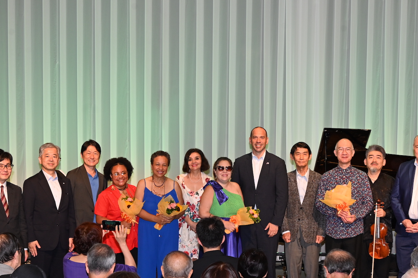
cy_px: 198
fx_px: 835
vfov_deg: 18.8
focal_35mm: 72
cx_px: 239
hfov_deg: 28.1
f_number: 8
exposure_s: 1/125
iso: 640
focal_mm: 46
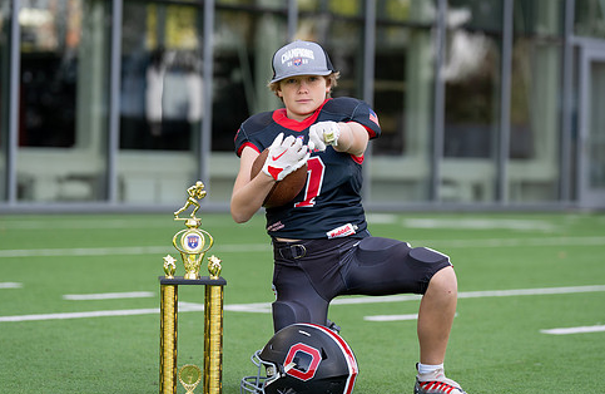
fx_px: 2401
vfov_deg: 9.4
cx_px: 318
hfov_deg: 14.4
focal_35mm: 144
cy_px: 183
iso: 100
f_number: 2.8
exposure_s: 1/400
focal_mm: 111
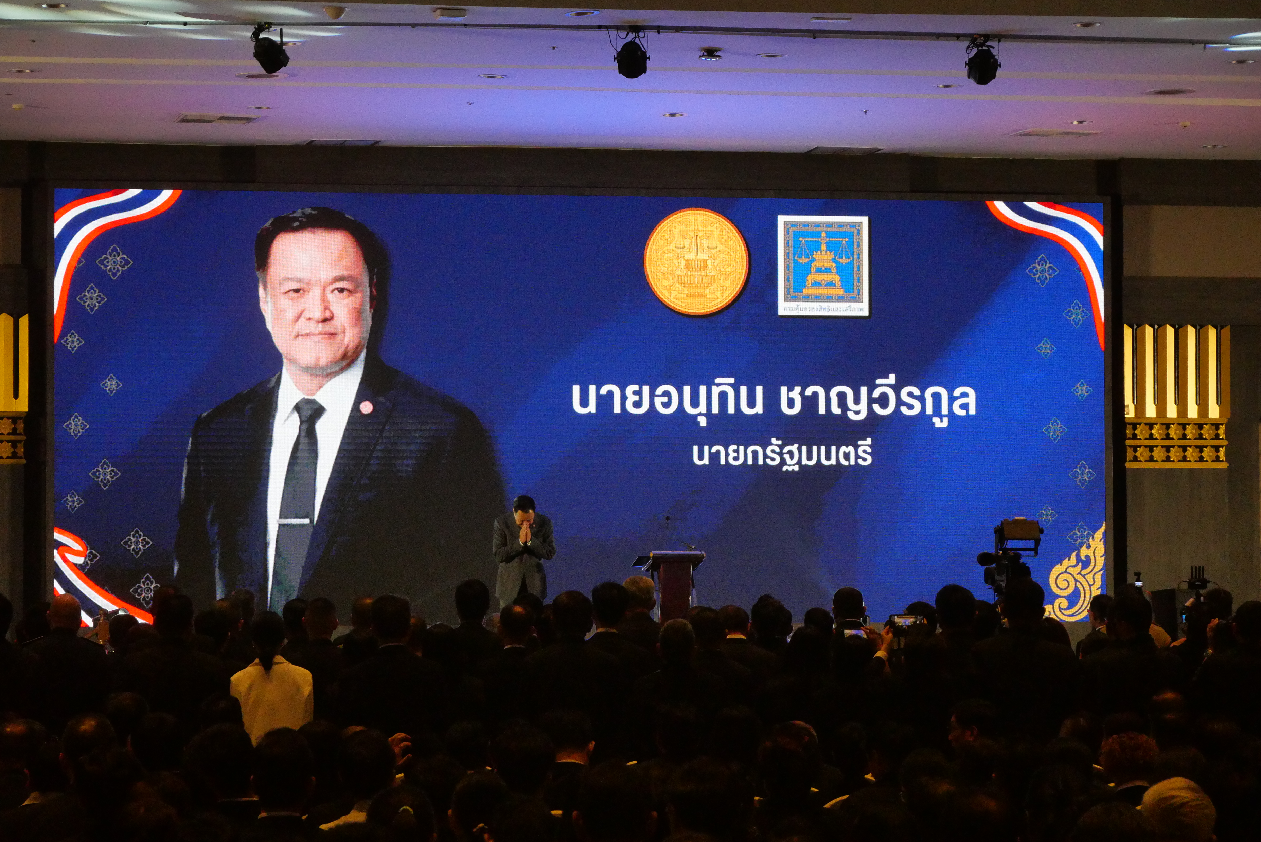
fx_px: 4346
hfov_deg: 16.5
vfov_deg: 11.1
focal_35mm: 124
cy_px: 421
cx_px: 630
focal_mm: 60
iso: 4000
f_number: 6.3
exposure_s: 1/320
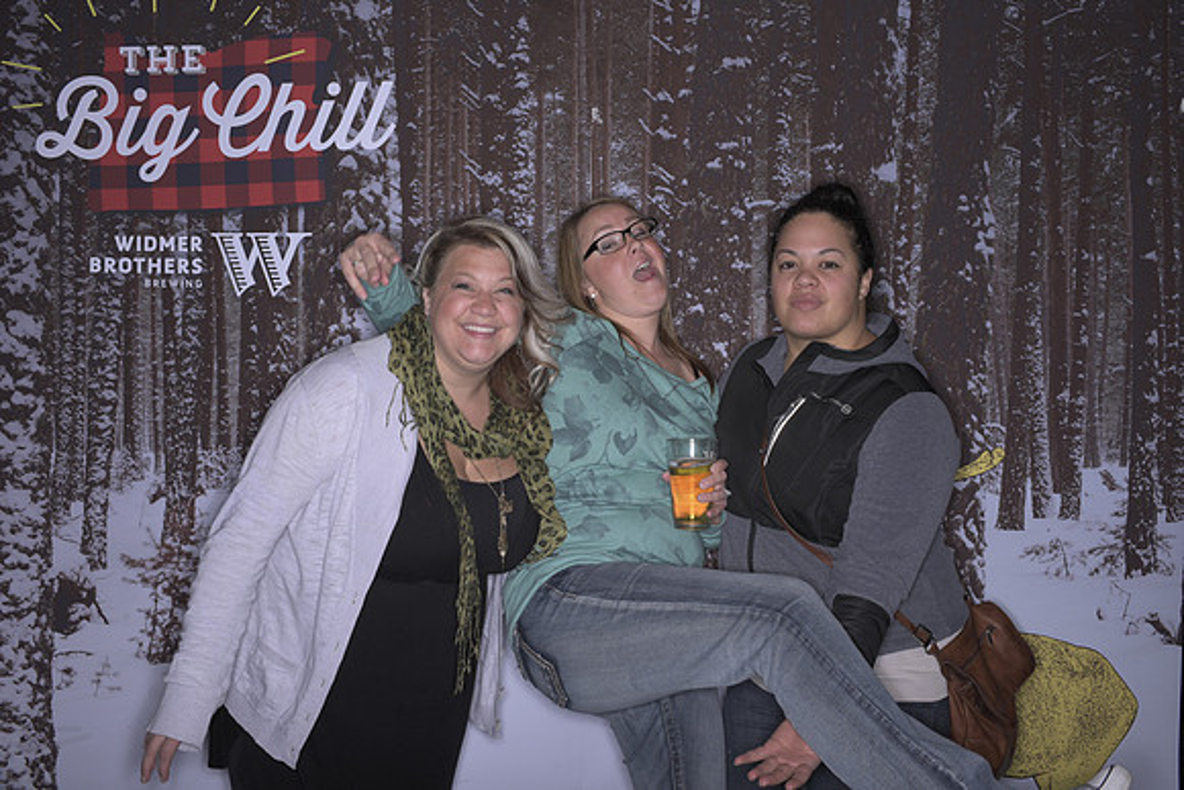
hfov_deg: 54.4
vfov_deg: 37.9
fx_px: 1151
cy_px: 395
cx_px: 592
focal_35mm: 35
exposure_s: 1/250
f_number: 11
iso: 64
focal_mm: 35
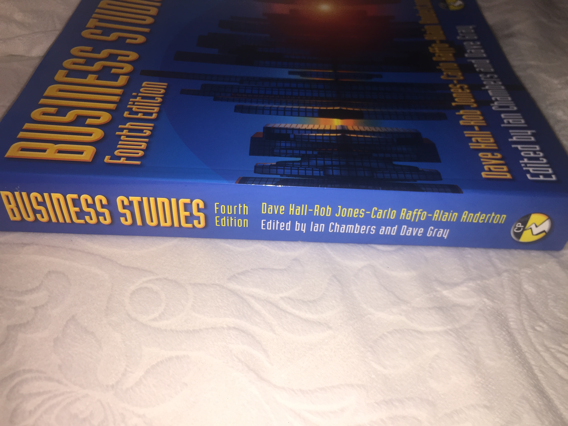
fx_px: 476
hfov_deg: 61.7
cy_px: 213
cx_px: 284
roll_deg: +3.5
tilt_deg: -44.1
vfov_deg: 48.2
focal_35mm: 29
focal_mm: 4.15
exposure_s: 1/121
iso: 32
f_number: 2.2
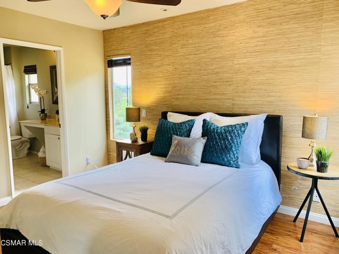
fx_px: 255
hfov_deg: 67.3
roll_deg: -0.3
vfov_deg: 53.1
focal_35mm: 26
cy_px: 127
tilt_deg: -8.4
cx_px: 170
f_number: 1.8
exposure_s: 1/120
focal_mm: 4.25
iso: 80
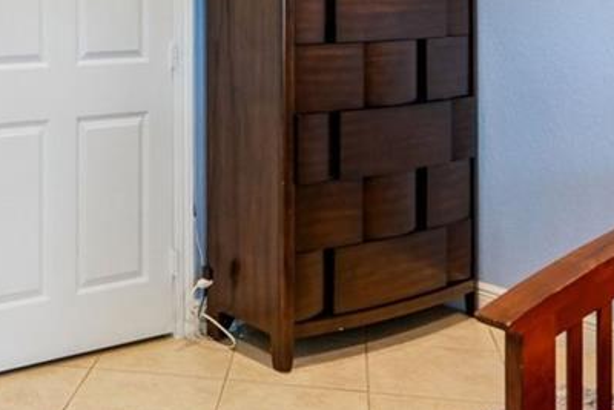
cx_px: 112
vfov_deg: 23.4
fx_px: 955
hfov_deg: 34.4
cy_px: 20
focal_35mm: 56
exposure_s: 1/2
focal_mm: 14
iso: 200
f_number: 9
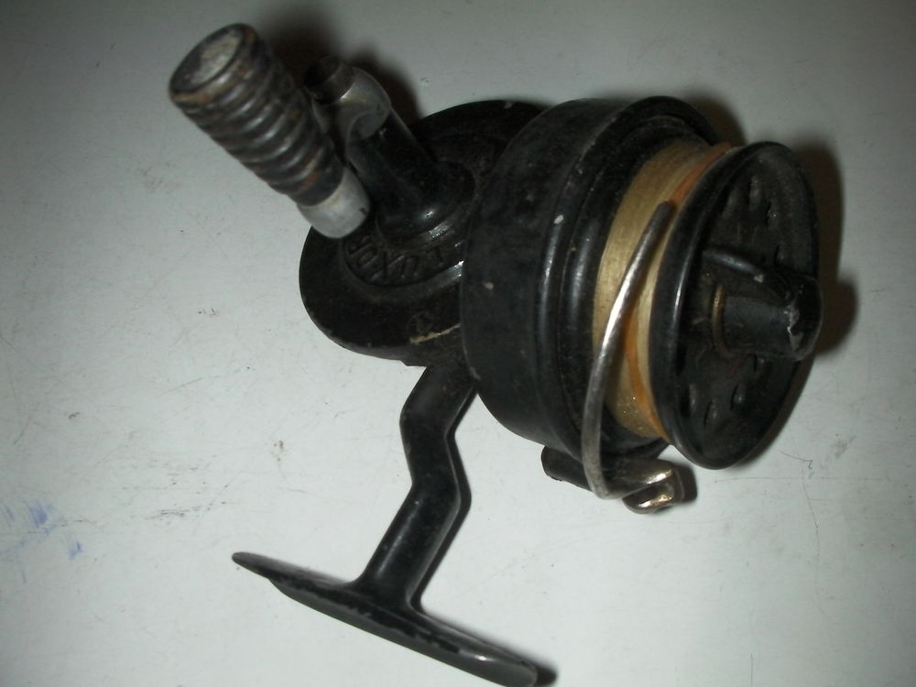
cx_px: 458
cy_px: 344
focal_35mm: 38
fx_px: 1006
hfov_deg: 49.0
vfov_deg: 37.7
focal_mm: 6.3
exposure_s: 1/30
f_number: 5.6
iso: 200
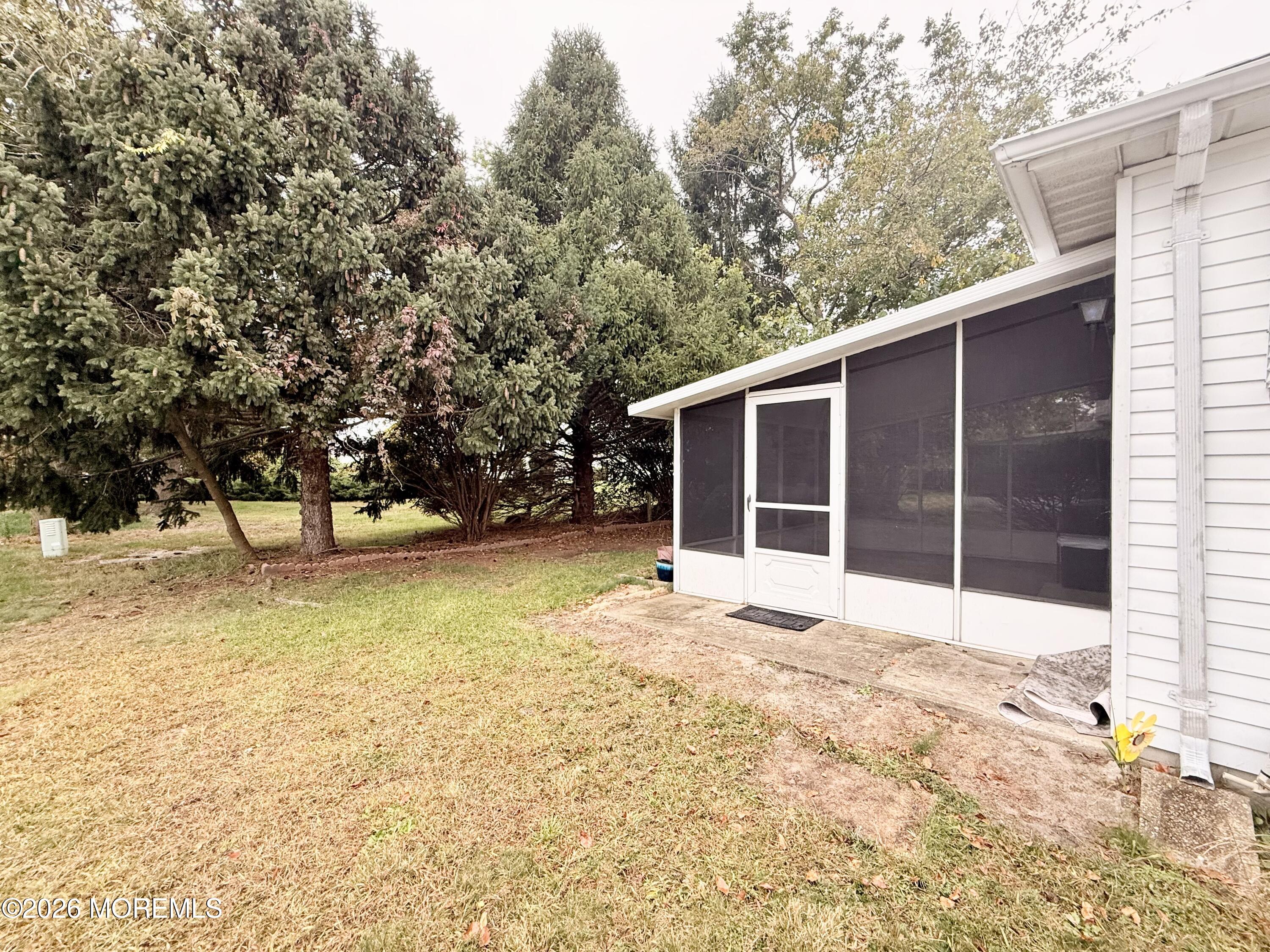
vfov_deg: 85.7
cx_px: 635
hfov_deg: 102.1
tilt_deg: -0.4
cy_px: 476
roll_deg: -0.4
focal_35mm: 14
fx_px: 514
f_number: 2.2
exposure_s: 1/99
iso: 125
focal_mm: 2.22
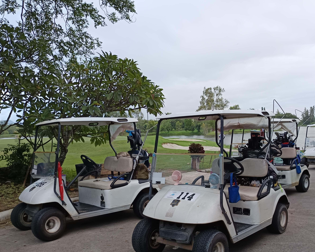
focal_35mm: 35
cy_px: 156
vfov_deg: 42.0
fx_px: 326
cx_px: 195
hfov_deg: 51.1
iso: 129
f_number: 1.7
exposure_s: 1/50
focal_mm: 5.31
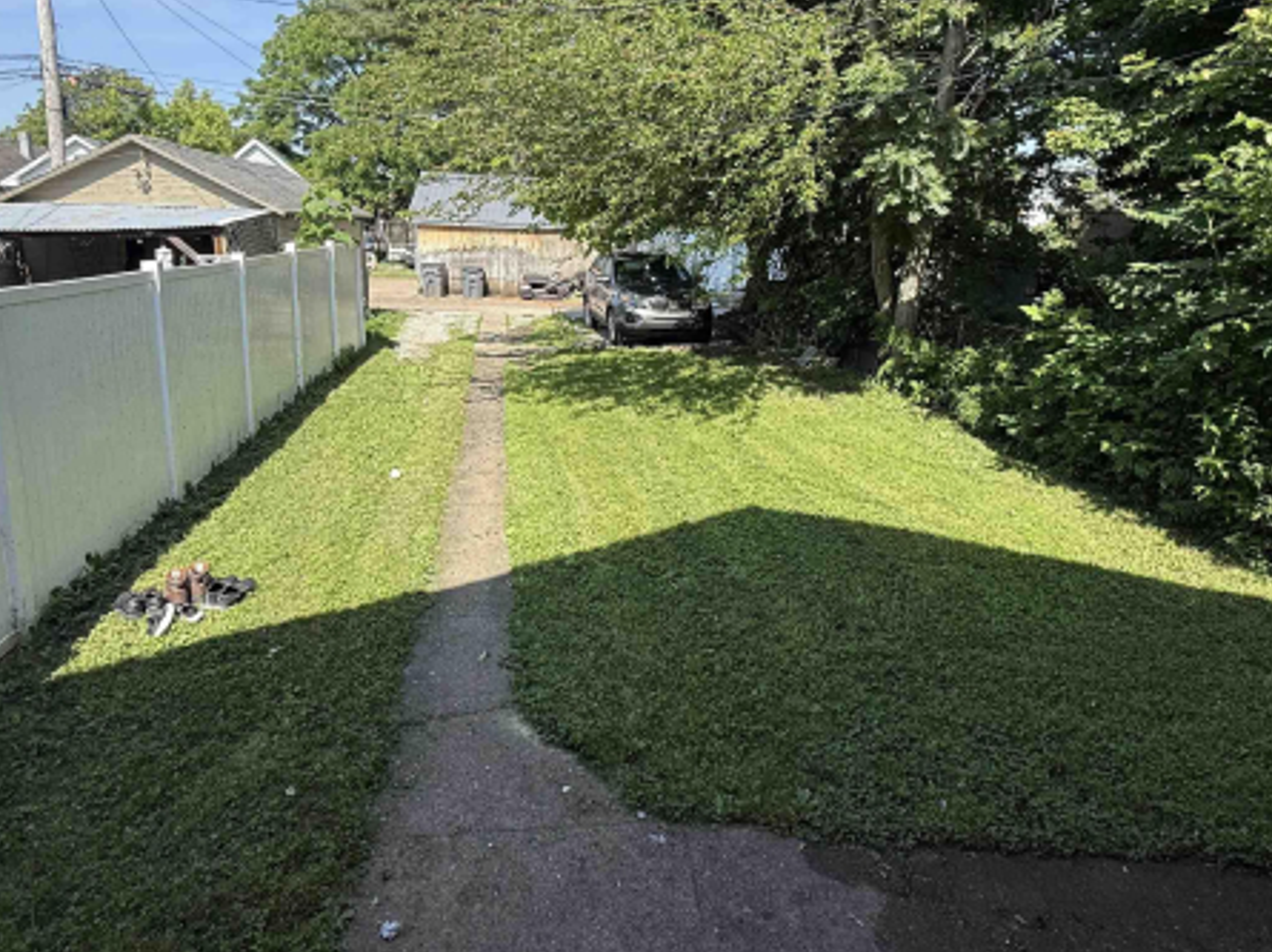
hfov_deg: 79.0
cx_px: 627
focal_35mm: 21
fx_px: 771
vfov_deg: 62.6
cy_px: 366
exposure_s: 1/789
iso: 50
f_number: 2.2
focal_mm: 2.22
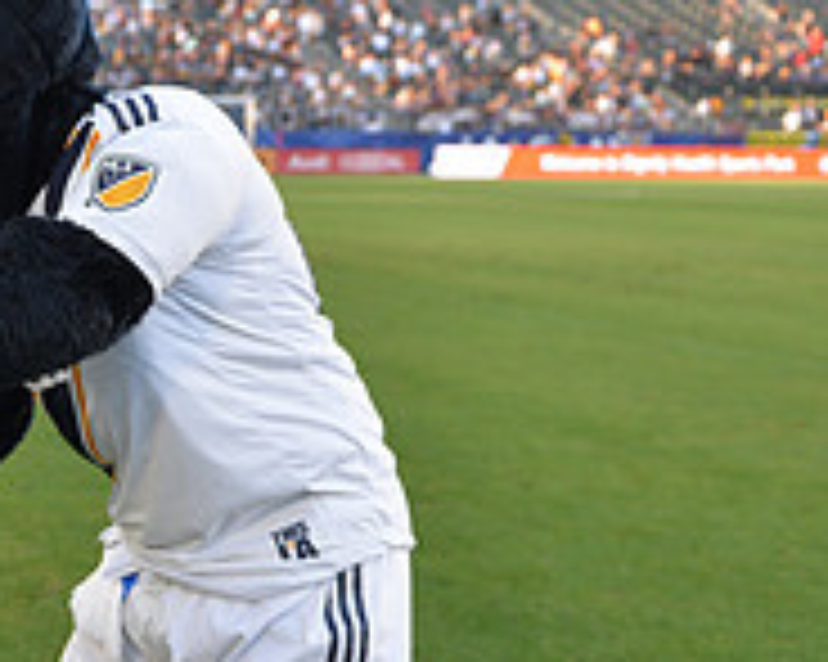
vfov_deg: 21.4
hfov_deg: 24.4
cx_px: -158
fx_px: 1739
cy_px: 471
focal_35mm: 71
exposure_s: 1/640
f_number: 2.8
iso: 450
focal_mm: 24
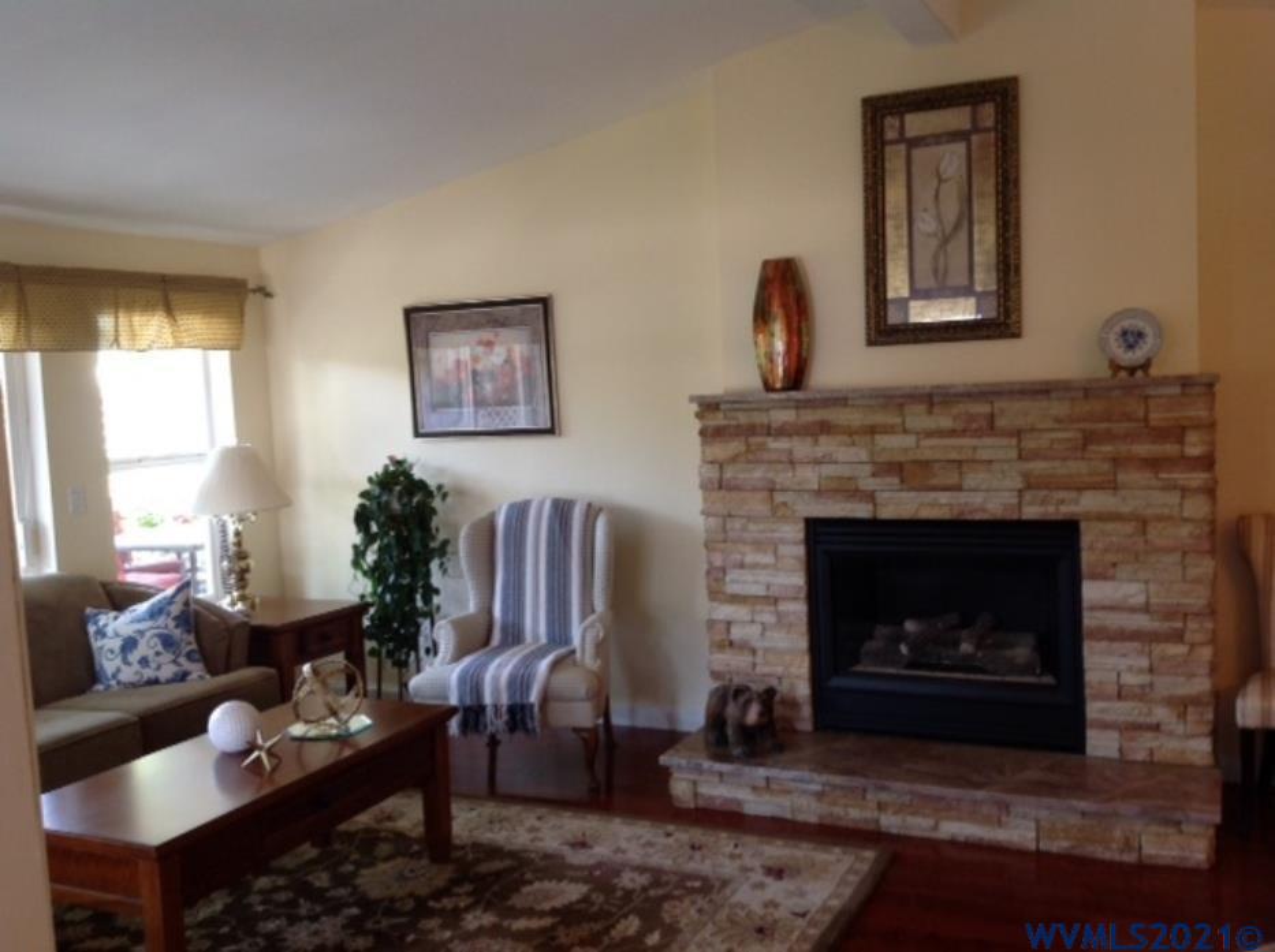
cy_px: 476
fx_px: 1287
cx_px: 638
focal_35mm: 35
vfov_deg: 40.6
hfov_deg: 52.7
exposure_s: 1/15
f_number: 2.4
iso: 80
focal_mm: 4.28
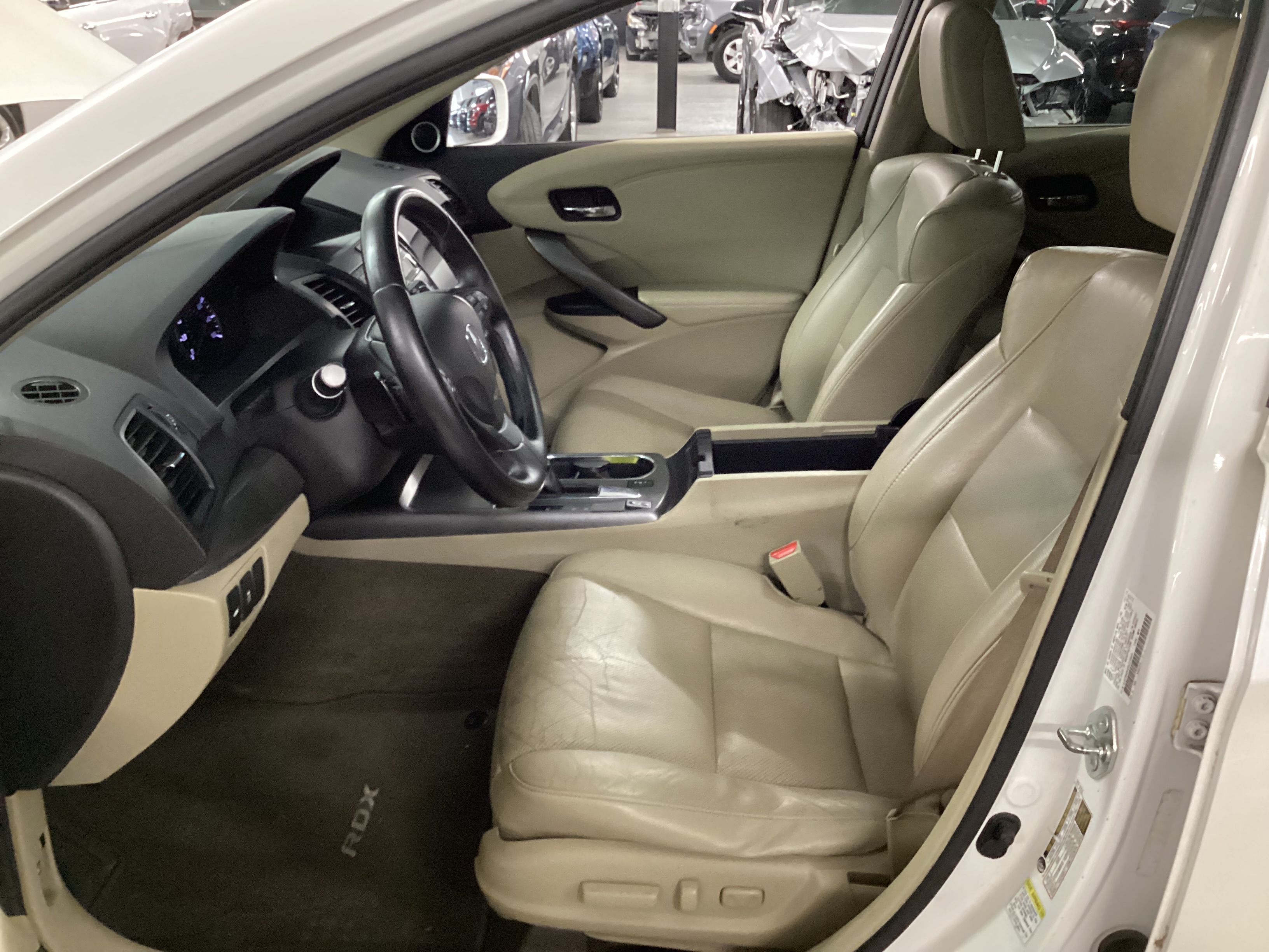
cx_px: 634
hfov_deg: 58.4
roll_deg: -0.7
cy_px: 476
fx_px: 1136
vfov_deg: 45.4
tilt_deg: -25.1
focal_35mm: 31
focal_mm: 3.3
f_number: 2.4
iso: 640
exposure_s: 1/30
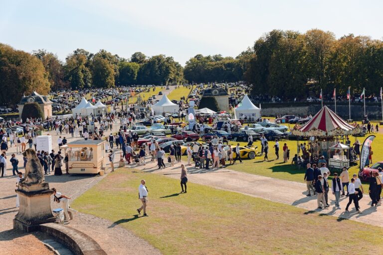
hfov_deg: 36.9
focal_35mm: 54
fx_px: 574
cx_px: 192
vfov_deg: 25.1
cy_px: 128
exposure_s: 1/1300
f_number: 2.8
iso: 100
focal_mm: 54
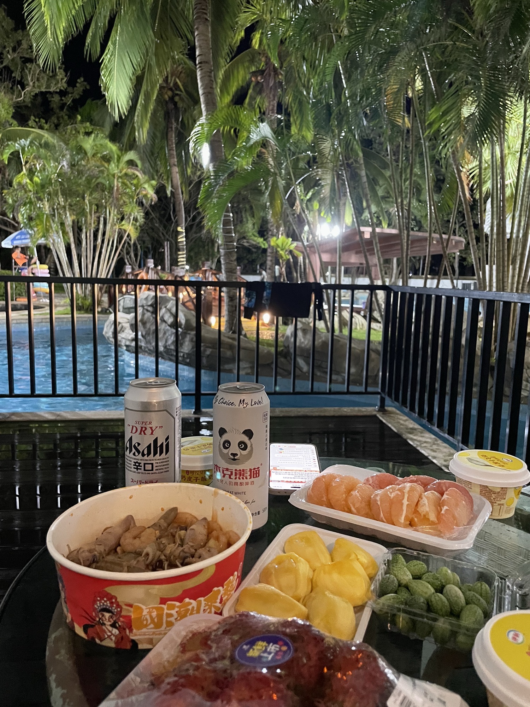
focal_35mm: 26
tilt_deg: -8.1
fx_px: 531
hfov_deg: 53.1
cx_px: 265
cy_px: 354
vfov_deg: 67.3
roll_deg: -0.8
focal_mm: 4.2
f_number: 1.6
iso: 640
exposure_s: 1/25
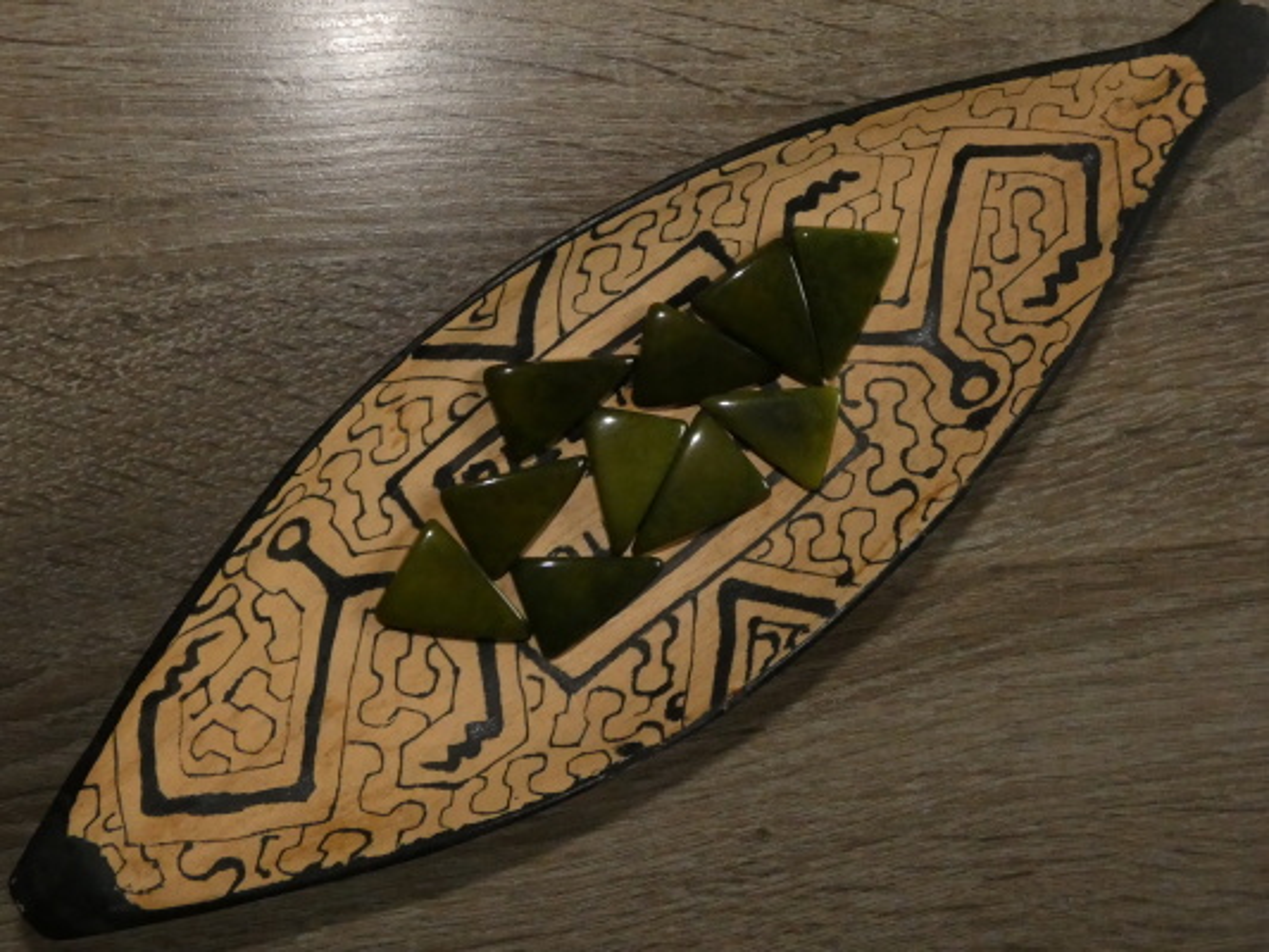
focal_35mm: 30
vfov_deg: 46.8
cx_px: 634
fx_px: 1100
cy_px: 476
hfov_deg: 60.0
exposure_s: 1/125
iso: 800
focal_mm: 5.3
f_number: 3.3
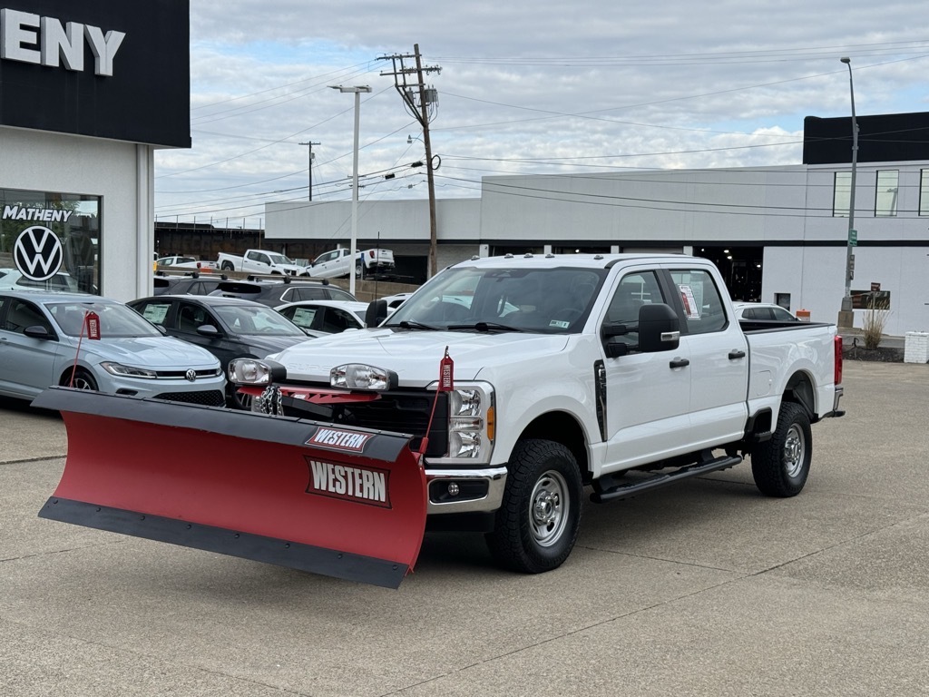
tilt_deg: -2.4
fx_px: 1288
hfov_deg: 39.7
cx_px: 464
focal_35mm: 48
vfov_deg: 30.3
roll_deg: -2.3
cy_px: 348
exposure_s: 1/2179
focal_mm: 6.76
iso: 64
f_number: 1.78
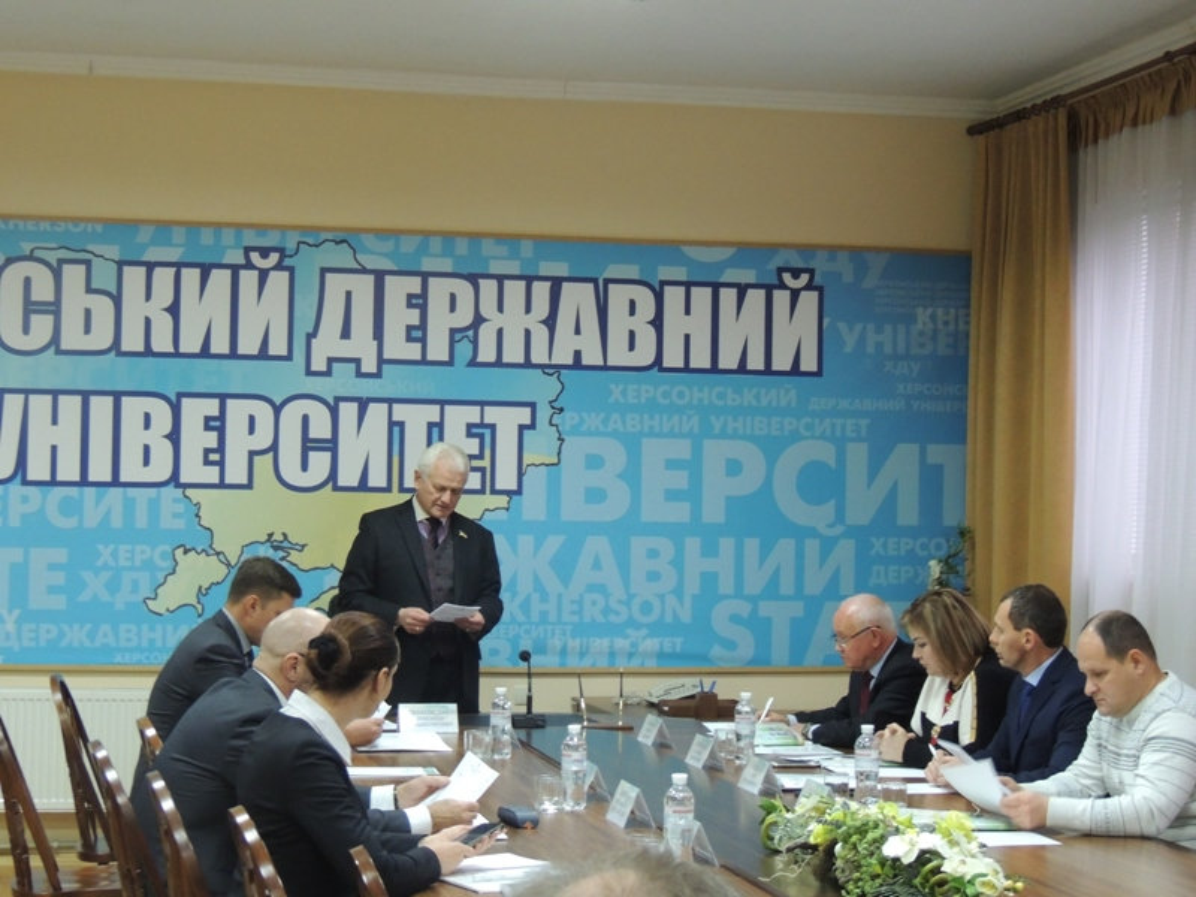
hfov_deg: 27.8
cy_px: 448
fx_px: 2419
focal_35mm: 70
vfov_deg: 21.0
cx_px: 598
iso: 800
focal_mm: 12.4
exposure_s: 1/15
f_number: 3.9
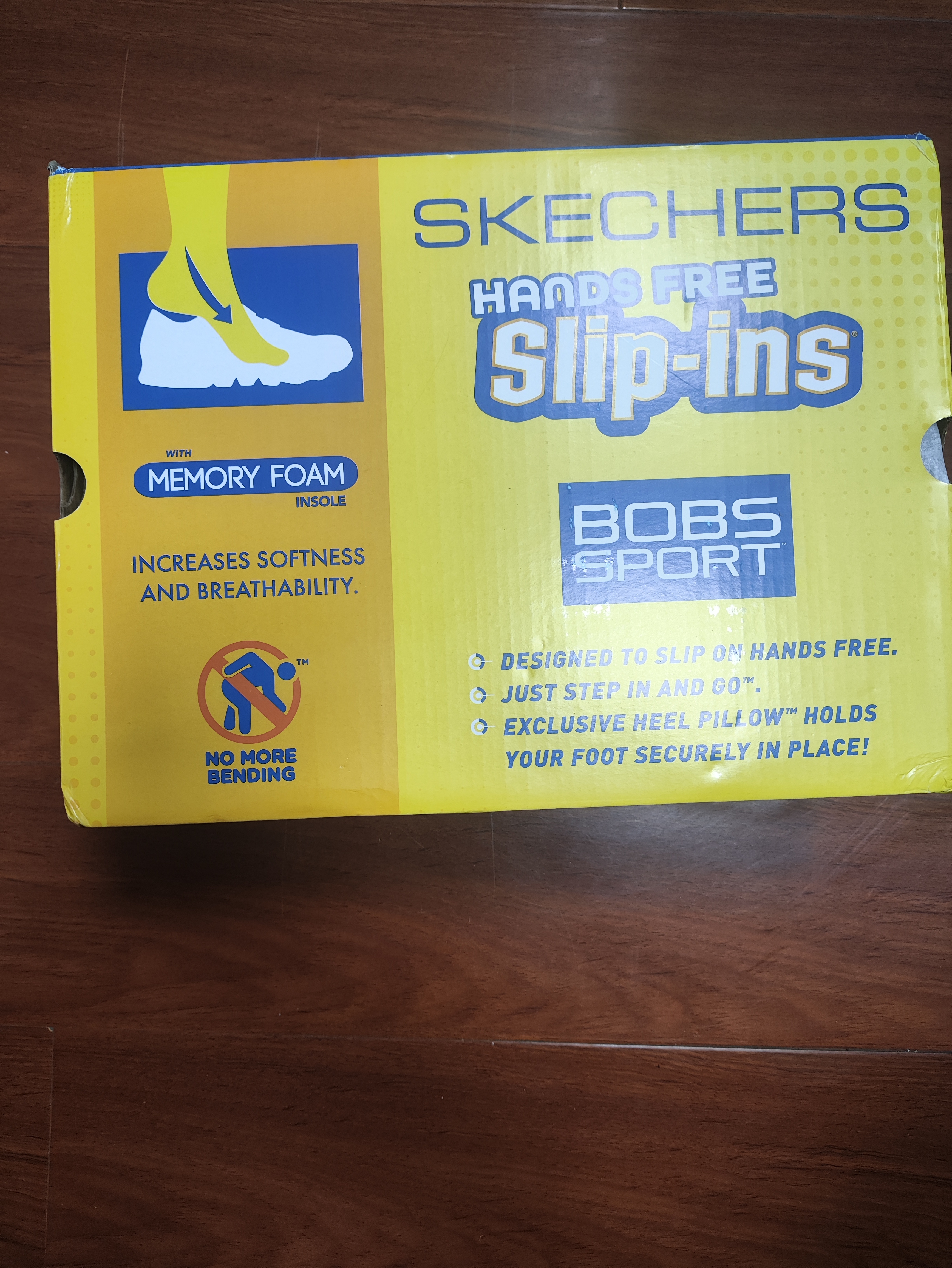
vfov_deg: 71.6
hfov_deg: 56.9
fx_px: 879
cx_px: 476
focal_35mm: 24
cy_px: 634
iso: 238
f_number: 1.8
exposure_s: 1/50
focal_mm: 4.68
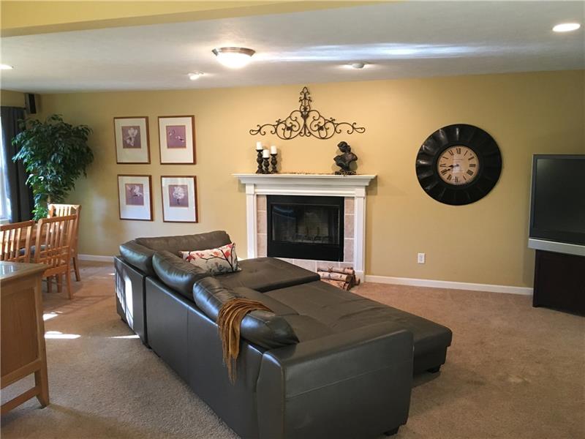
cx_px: 292
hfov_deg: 61.7
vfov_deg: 48.2
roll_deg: +0.2
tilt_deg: -7.0
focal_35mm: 29
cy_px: 220
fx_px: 490
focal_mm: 4.15
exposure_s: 1/30
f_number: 2.2
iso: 125
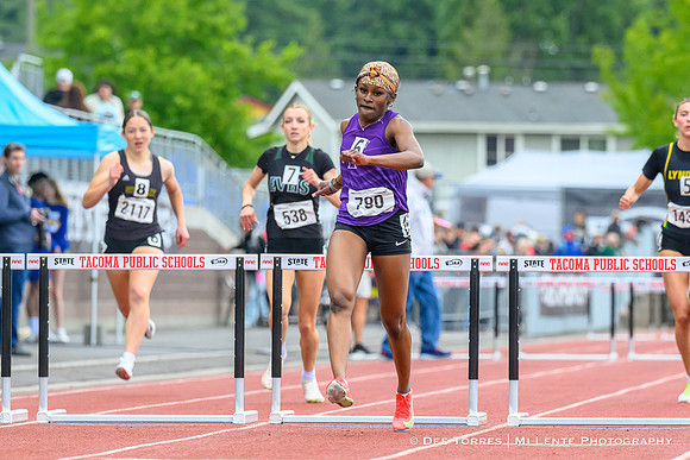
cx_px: 401
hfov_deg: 5.6
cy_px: 262
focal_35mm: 365
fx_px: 6995
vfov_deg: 3.8
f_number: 4.5
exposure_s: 1/1600
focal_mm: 200
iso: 1600
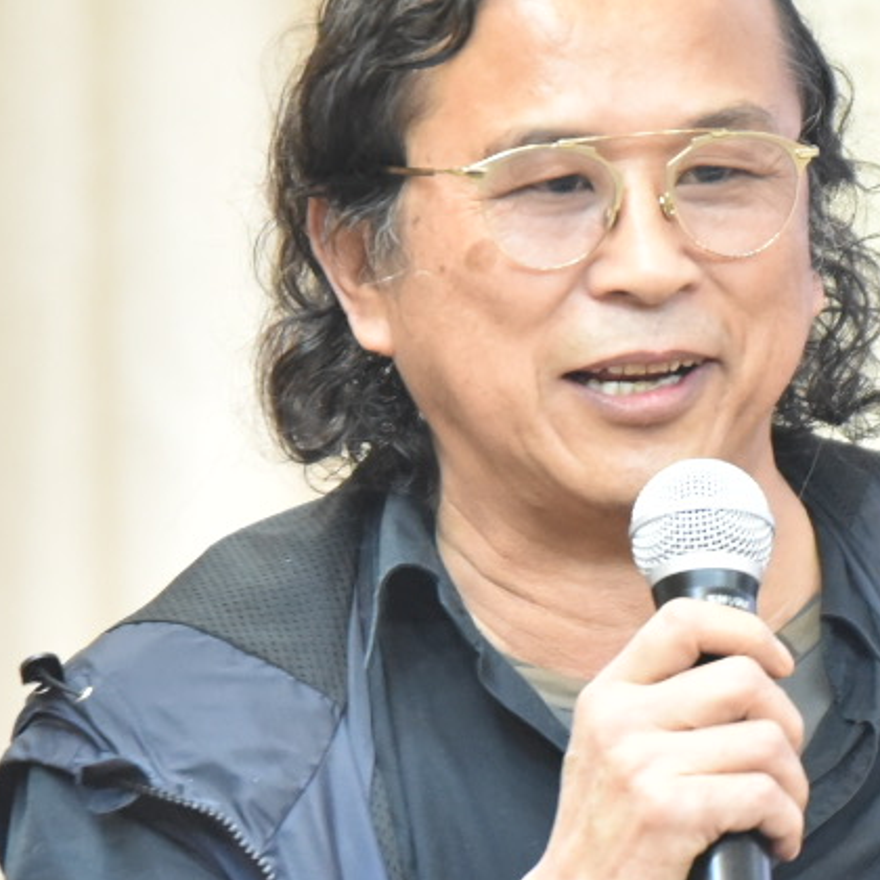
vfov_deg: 2.7
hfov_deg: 2.7
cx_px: 834
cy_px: 610
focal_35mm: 656
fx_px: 18868
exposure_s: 1/250
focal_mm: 200
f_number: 5
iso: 5000
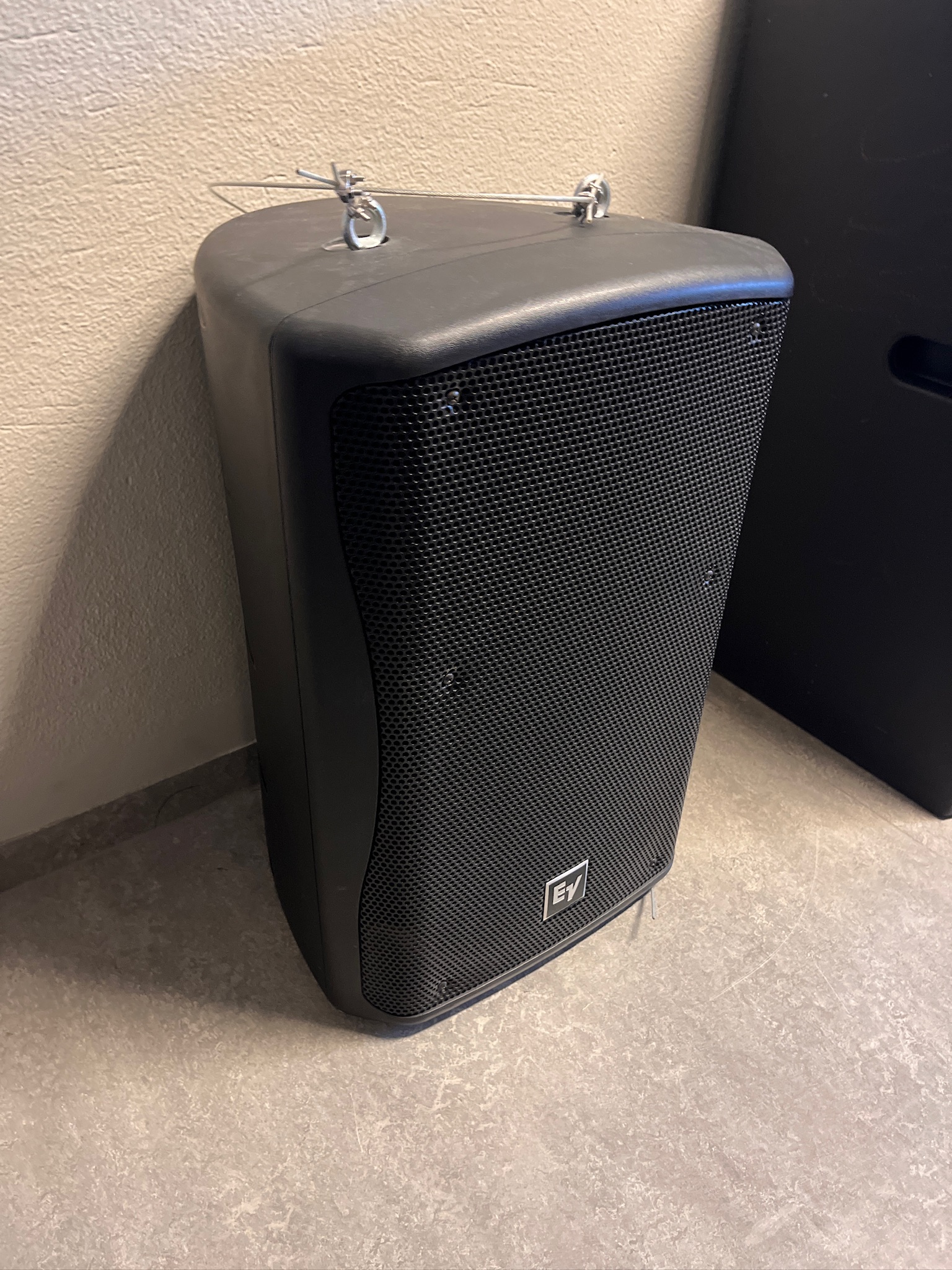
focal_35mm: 26
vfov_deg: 67.3
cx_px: 476
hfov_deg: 53.1
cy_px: 635
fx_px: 953
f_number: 1.6
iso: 400
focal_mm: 5.1
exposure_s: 1/33
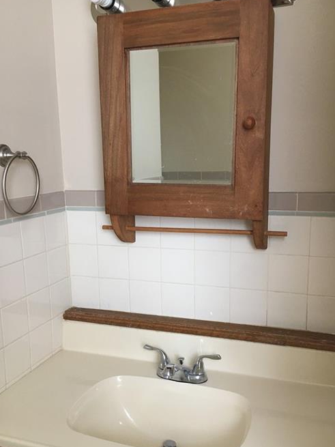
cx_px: 164
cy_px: 244
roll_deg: +1.4
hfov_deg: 41.8
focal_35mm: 34
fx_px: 439
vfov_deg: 53.9
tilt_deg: -11.1
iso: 80
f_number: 2.2
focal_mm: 4.15
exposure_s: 1/30
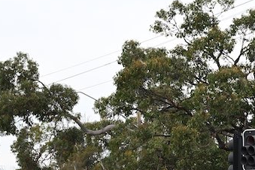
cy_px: 202
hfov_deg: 16.8
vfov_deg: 11.0
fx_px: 864
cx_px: 160
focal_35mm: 122
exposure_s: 1/1000
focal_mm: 46
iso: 500
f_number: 6.3
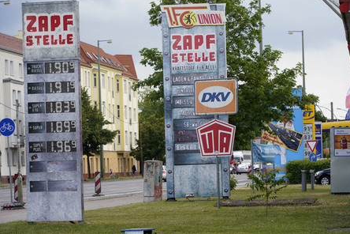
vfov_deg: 10.9
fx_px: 1225
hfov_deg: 16.3
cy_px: 116
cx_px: 177
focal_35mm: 126
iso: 320
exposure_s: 1/320
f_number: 8
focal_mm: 124
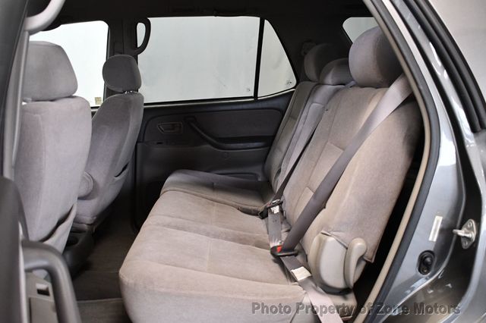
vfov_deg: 36.8
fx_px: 486
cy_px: 162
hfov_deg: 53.2
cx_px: 243
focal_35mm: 36
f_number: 3.8
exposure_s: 1/125
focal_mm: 24
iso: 2800
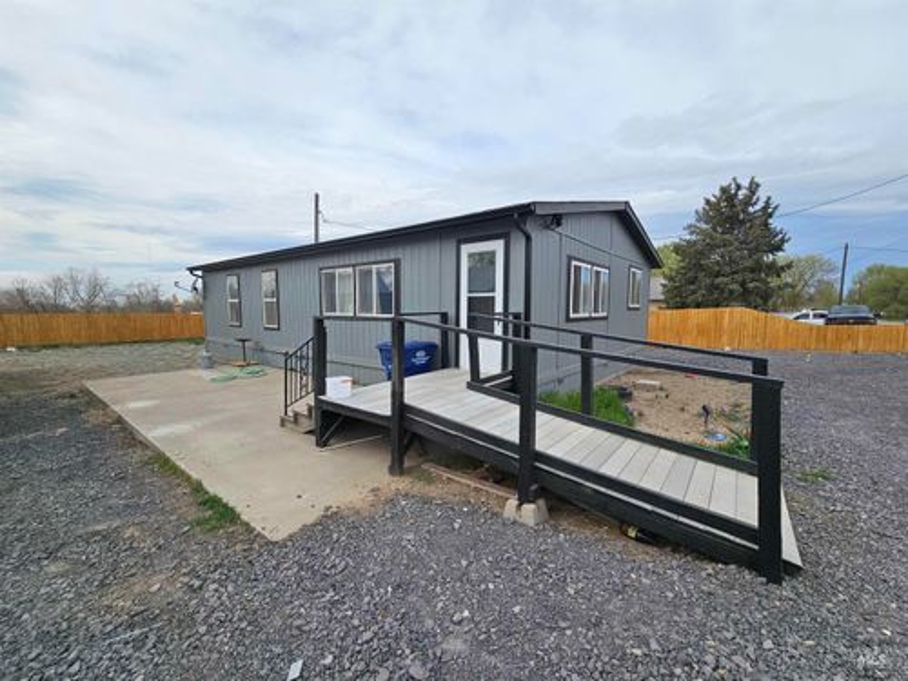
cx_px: 454
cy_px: 340
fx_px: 341
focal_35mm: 13
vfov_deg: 89.9
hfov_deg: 106.2
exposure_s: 1/2745
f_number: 2.2
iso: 50
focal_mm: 2.2
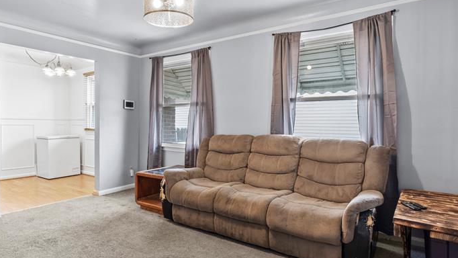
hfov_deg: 81.0
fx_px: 267
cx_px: 212
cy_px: 126
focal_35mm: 22
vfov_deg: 51.5
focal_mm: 14
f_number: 8
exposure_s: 1/1.67
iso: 500
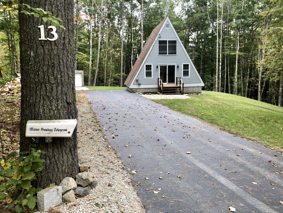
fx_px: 229
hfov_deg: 63.4
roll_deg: +1.0
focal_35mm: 28
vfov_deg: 49.7
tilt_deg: -7.1
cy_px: 106
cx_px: 142
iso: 25
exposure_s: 1/120
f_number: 1.8
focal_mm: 4
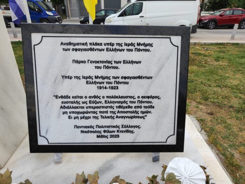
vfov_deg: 58.9
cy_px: 92
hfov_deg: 73.9
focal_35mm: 23
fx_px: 163
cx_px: 122
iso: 50
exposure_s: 1/132
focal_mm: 5.59
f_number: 1.88
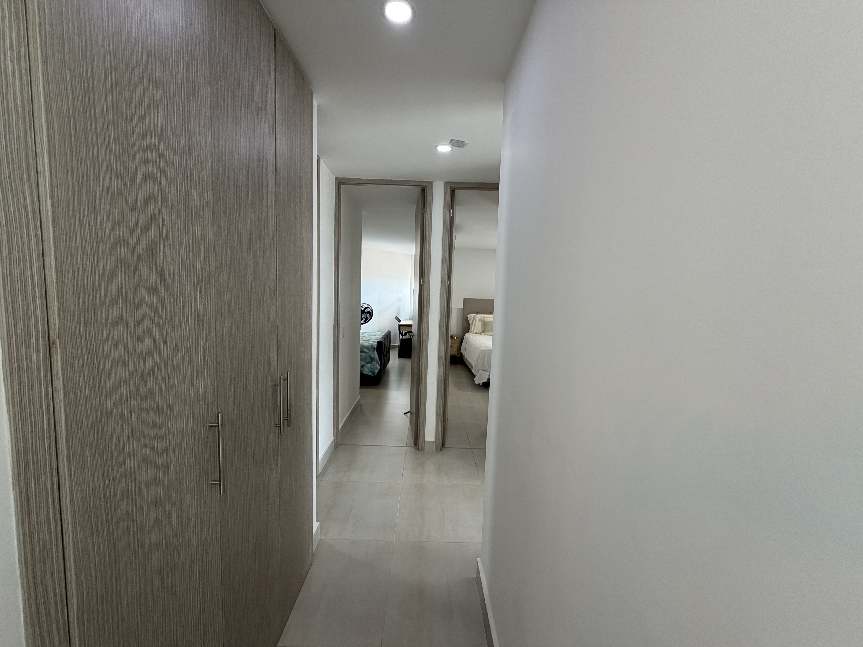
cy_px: 324
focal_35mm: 14
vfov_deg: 85.7
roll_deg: -1.7
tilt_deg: -5.7
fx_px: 349
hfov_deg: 102.1
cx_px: 432
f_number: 2.2
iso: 250
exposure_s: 1/121
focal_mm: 2.22
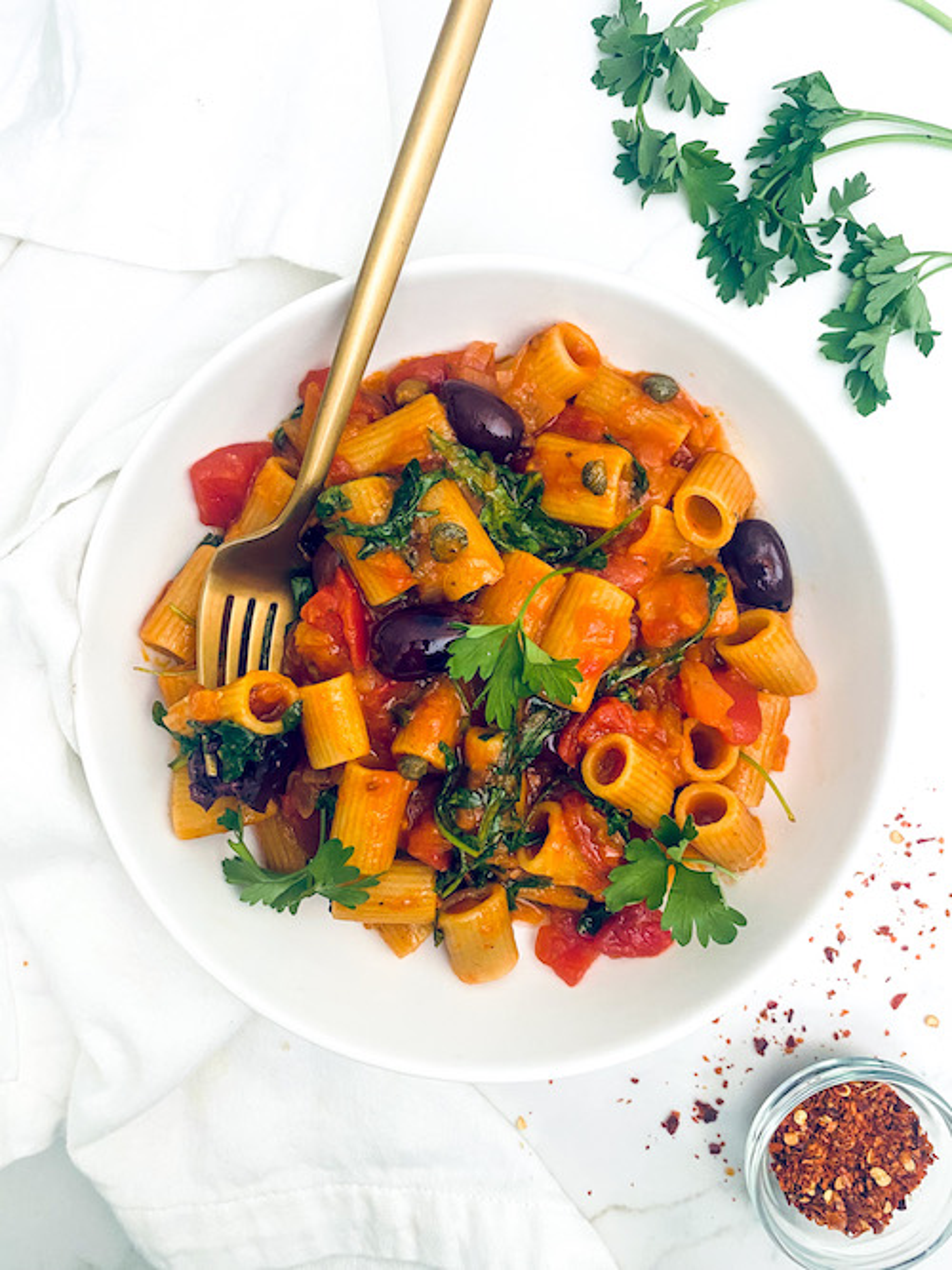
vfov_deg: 67.3
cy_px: 635
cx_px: 476
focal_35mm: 26
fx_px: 954
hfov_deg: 53.0
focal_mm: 4.25
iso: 200
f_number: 1.8
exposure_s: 1/60
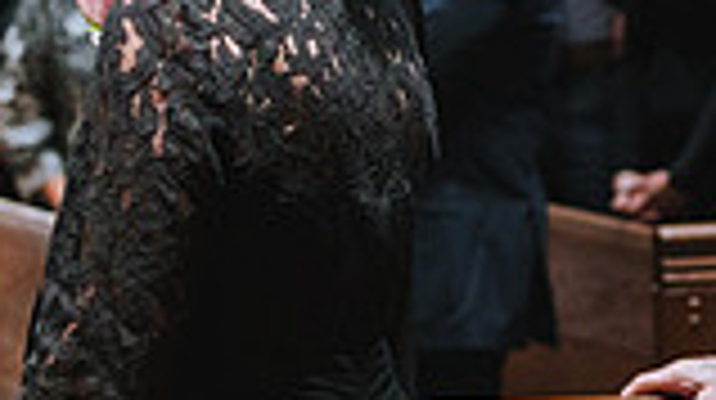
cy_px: 164
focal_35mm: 268
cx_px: 450
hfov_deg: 8.1
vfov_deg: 4.5
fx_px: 5082
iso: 4000
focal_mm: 70
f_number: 2.8
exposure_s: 1/160
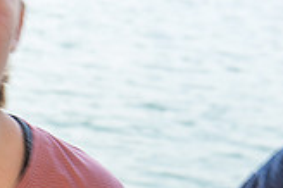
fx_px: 1335
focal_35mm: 170
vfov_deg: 7.9
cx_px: -185
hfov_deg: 11.4
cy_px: 277
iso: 100
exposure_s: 1/50
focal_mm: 48
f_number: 4
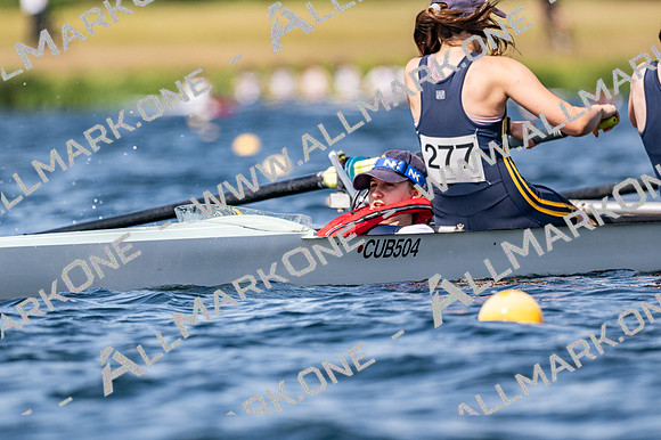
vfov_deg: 2.3
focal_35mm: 600
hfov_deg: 3.4
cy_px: 220
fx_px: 11010
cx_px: 330
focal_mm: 400
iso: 180
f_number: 4.5
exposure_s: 1/2500
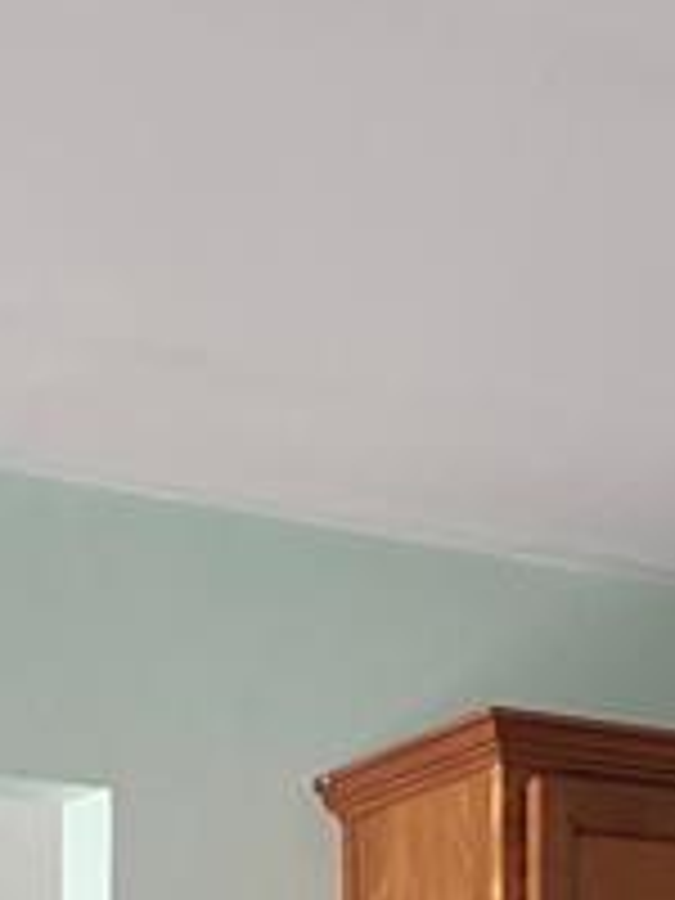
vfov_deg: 17.6
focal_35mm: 100
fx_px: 2600
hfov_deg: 14.8
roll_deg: +0.9
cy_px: 1346
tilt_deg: +1.8
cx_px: 207
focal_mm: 4.2
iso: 125
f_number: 1.6
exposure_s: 1/70
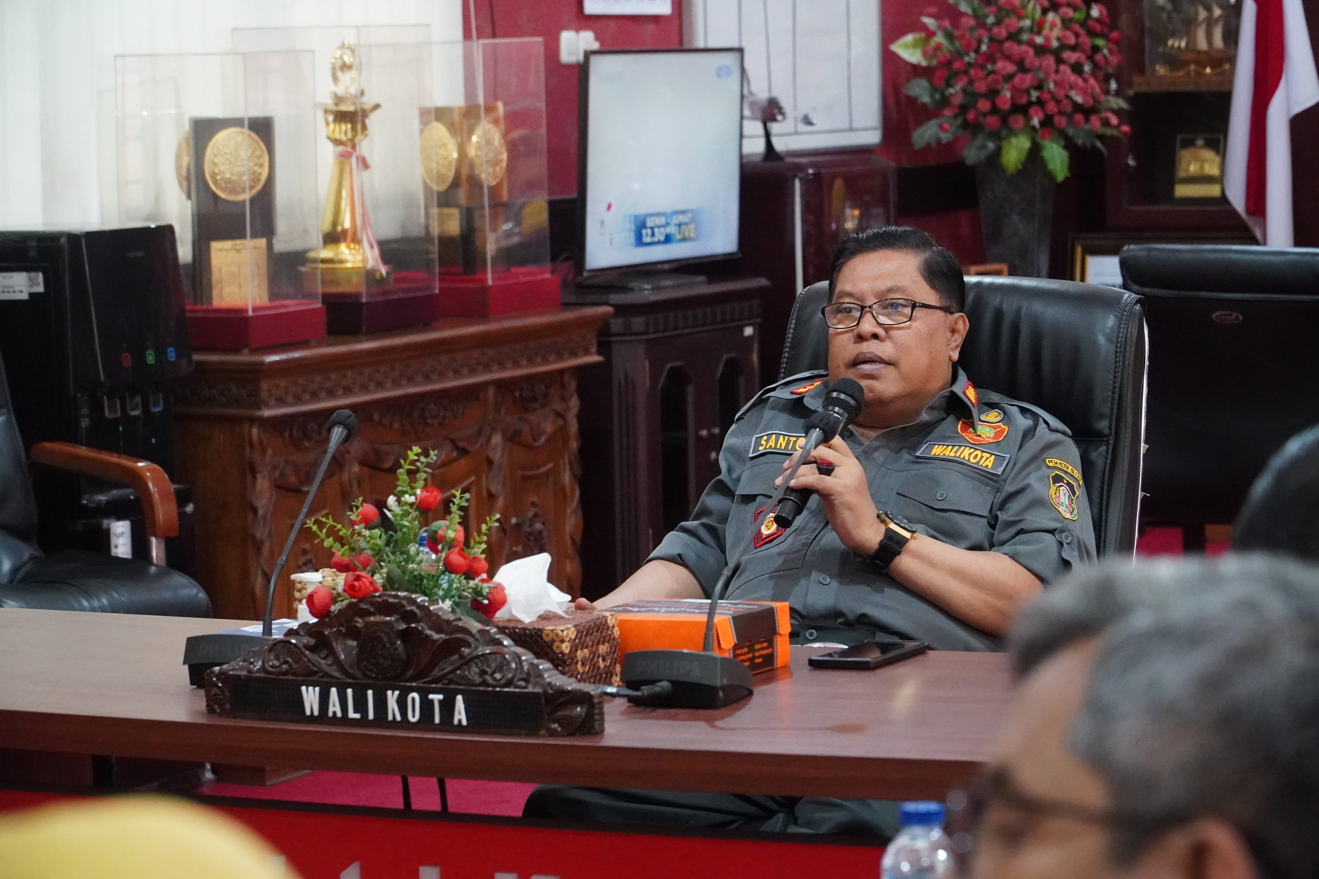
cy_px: 440
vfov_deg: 12.0
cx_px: 660
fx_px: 4177
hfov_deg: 17.9
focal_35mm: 114
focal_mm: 76
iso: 8000
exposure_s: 1/100
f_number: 5.6
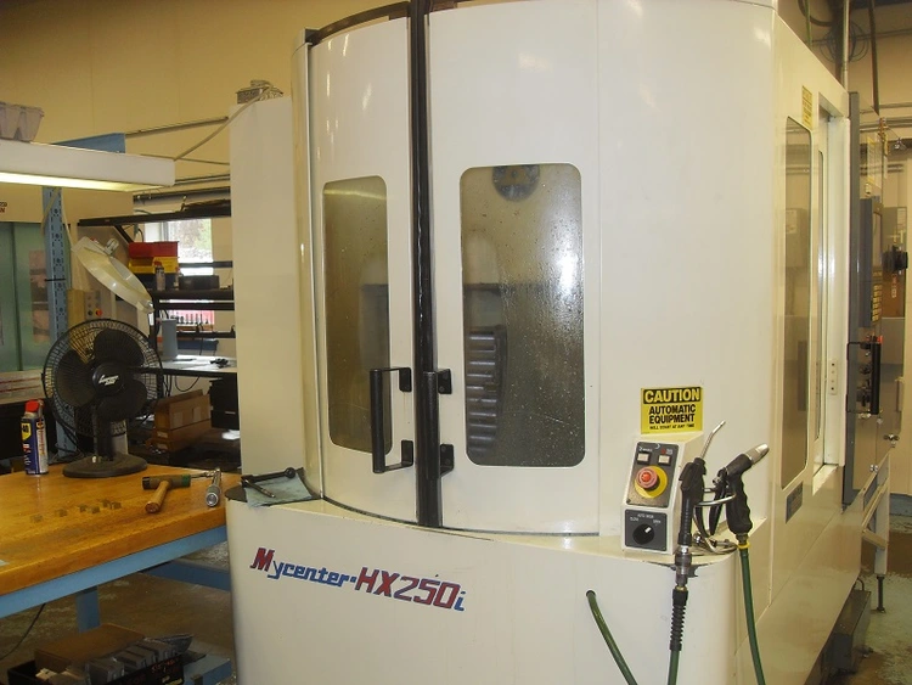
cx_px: 456
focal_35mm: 34
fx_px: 896
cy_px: 342
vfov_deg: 41.8
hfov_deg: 53.9
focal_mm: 6.3
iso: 100
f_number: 2.8
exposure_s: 1/45
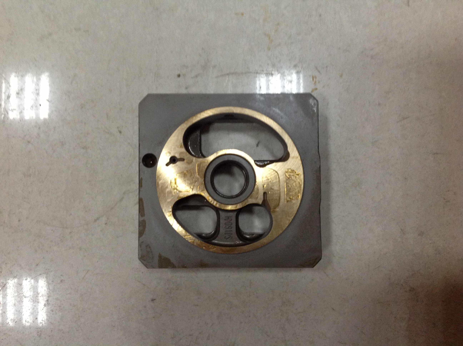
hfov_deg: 52.7
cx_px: 232
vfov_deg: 40.6
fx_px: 467
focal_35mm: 35
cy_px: 173
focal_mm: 4.28
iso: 250
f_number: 2.4
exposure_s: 1/17
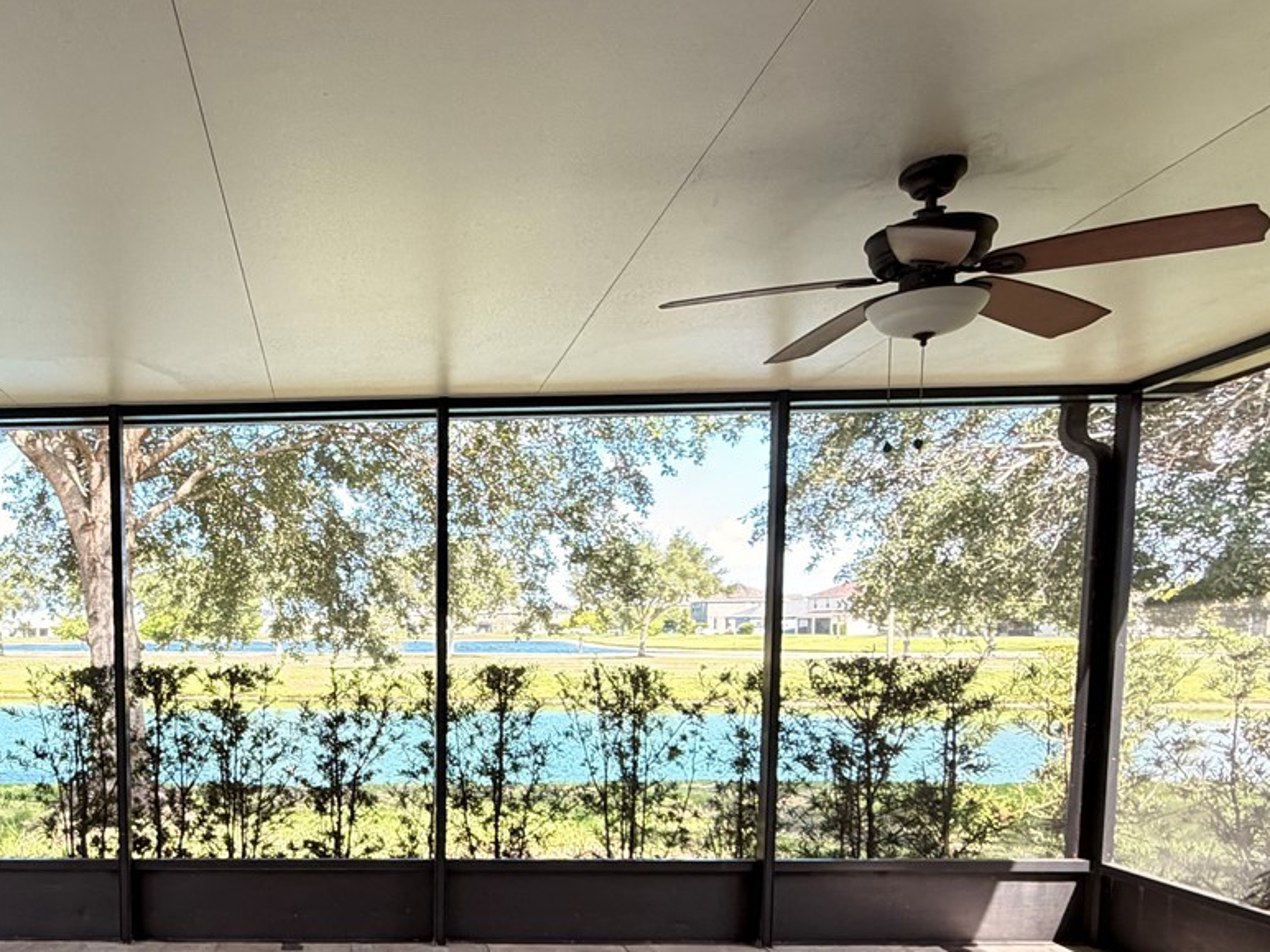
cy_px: 722
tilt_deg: -5.4
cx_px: 294
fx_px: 1064
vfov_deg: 46.4
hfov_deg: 58.0
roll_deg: +0.1
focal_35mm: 29
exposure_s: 1/120
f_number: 2.2
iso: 100
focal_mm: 2.22
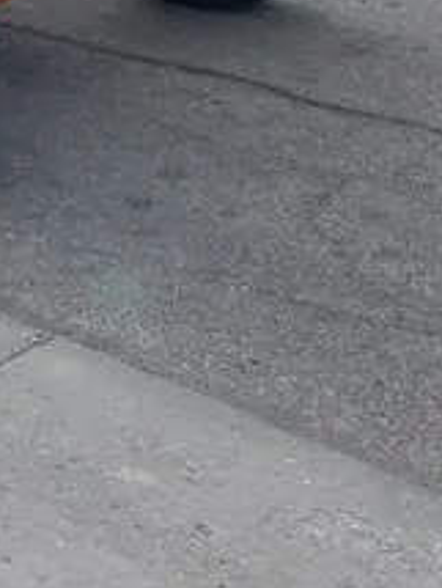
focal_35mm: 89
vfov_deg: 20.0
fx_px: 1512
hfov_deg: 15.2
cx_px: -244
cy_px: -202
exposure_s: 1/2174
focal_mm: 4.2
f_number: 1.6
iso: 32
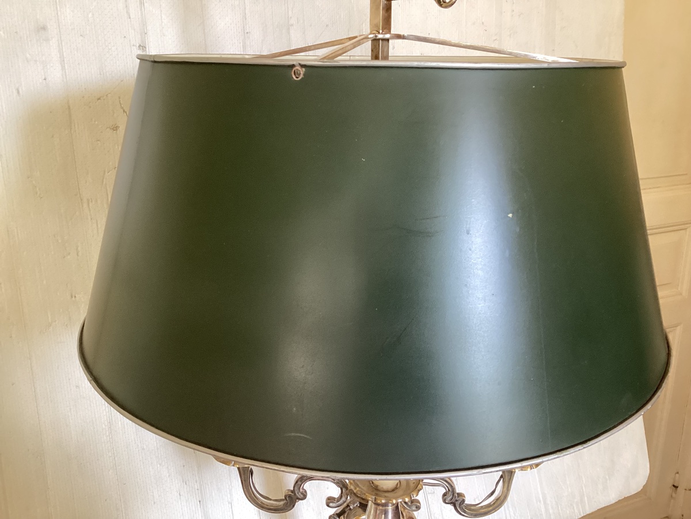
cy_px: 260
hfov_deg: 58.4
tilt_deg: -17.8
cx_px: 346
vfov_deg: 45.4
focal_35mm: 31
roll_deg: -2.2
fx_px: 619
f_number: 2.4
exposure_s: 1/60
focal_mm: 3.3
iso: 250
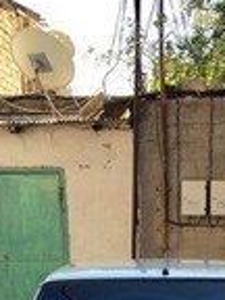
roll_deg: +0.3
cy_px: 469
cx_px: 175
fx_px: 867
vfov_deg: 17.4
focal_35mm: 100
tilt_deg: -17.9
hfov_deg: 14.7
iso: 32
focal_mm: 4.15
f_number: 2.2
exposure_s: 1/659
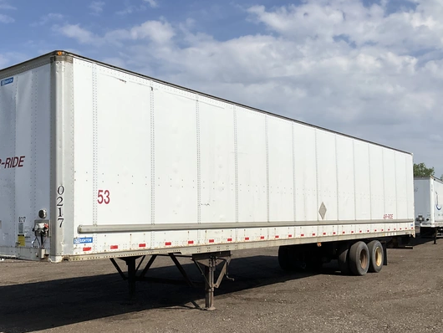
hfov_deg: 45.6
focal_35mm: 41
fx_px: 525
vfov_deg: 35.1
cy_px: 195
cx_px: 185
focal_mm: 3
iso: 25
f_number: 1.8
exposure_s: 1/5263
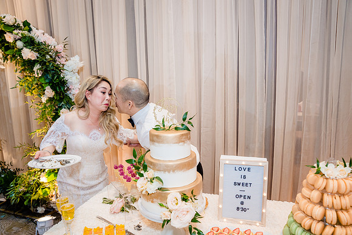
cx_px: 176
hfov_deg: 73.7
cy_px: 118
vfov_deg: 53.2
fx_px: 235
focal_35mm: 24
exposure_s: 1/160
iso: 1000
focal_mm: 24
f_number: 4
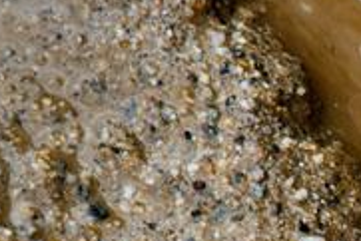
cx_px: 959
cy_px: 568
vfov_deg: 2.3
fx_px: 5961
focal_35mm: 594
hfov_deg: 3.4
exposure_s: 1/1250
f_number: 4
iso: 320
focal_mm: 105
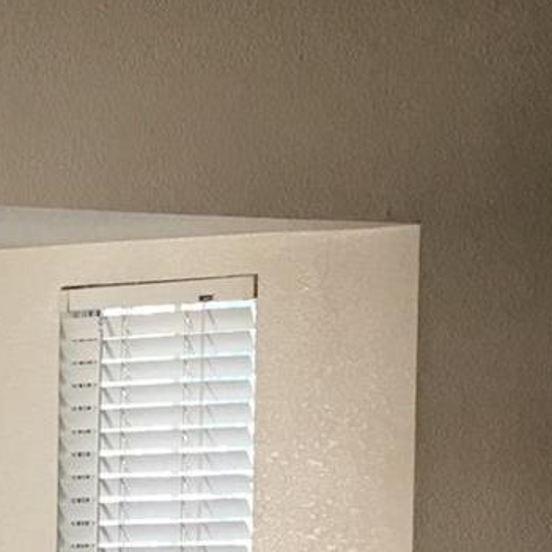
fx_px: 2634
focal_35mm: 146
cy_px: 703
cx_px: -198
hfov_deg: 11.6
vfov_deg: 11.7
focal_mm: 4.15
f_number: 2.2
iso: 25
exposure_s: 1/30
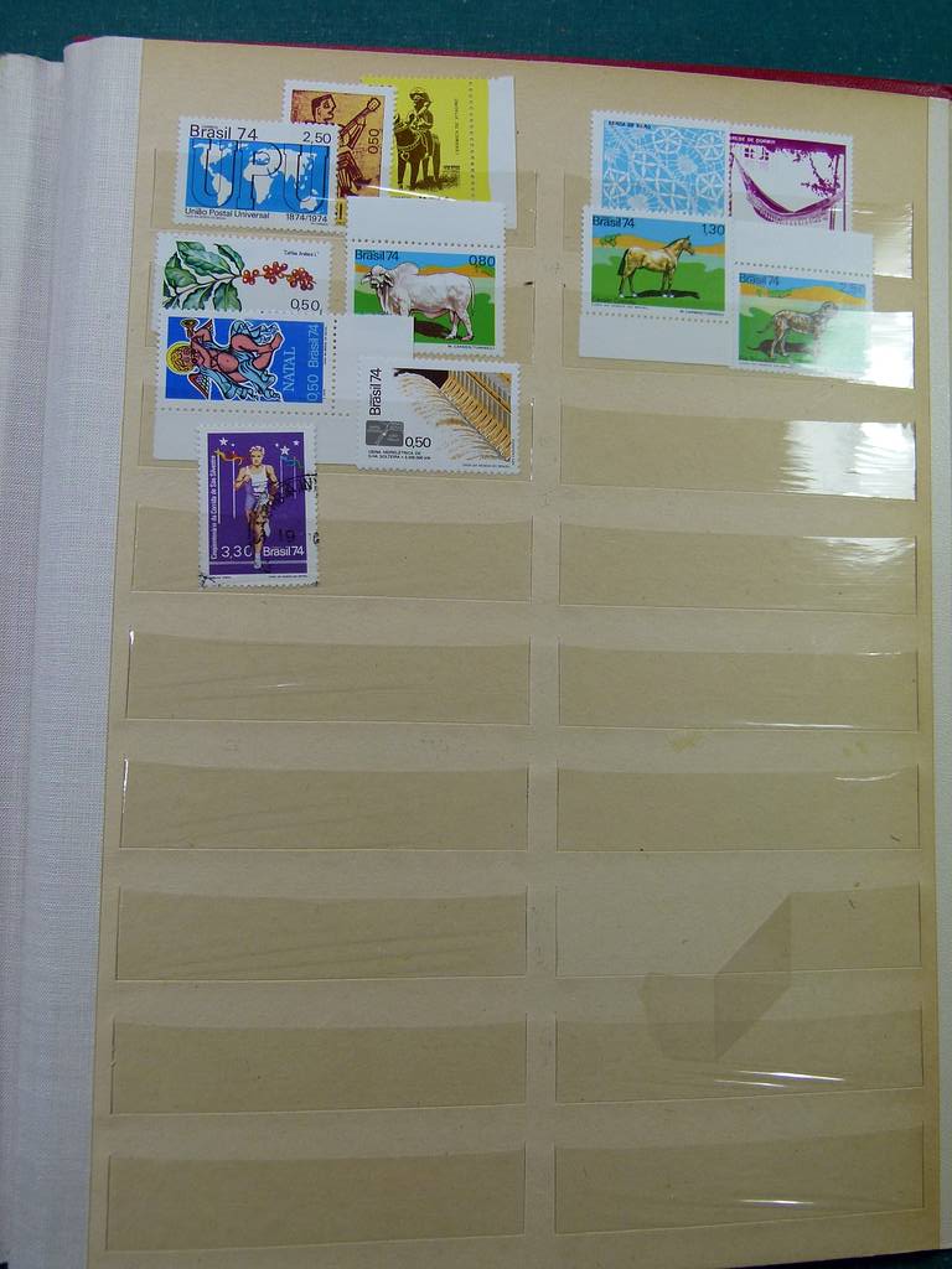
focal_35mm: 32
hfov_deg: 44.2
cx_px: 476
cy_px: 634
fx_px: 1173
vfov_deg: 56.8
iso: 100
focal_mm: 5.8
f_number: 3.6
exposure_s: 1/125
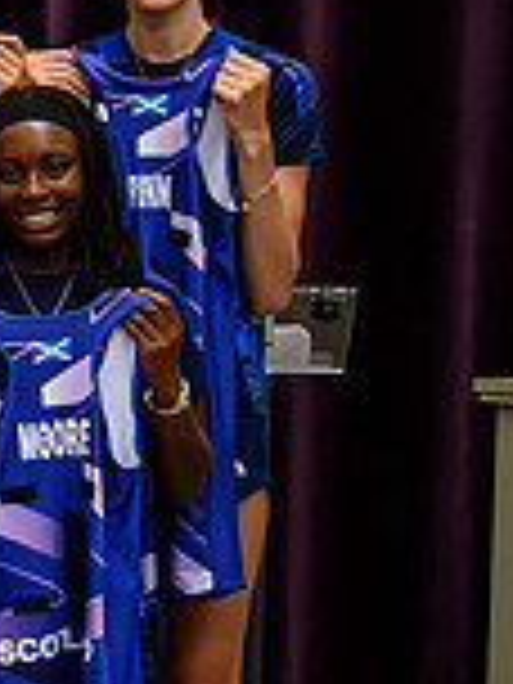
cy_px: 387
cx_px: -633
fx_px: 3142
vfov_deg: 12.4
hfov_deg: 8.6
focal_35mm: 159
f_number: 3.5
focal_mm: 40
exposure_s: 1/320
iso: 4000
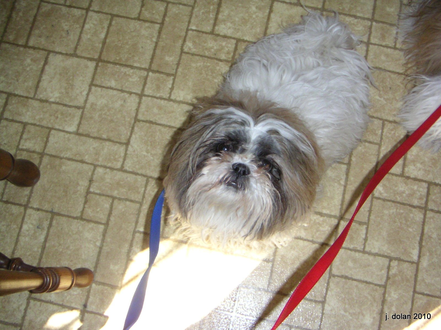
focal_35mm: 43
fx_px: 548
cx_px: 220
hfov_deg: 43.9
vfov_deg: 33.6
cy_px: 165
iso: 200
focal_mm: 5.6
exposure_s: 1/45
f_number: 2.9
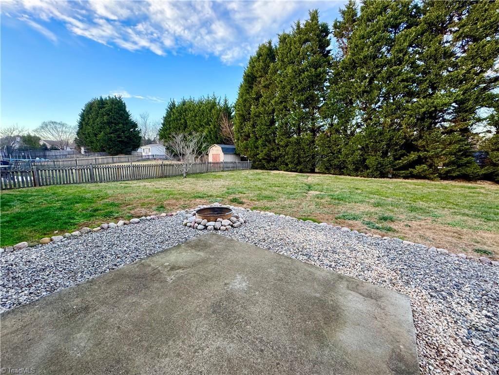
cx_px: 250
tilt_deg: -9.5
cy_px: 188
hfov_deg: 102.1
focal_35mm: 14
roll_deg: -0.1
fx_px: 202
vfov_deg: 85.7
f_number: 2.2
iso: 125
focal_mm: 2.22
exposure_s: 1/99
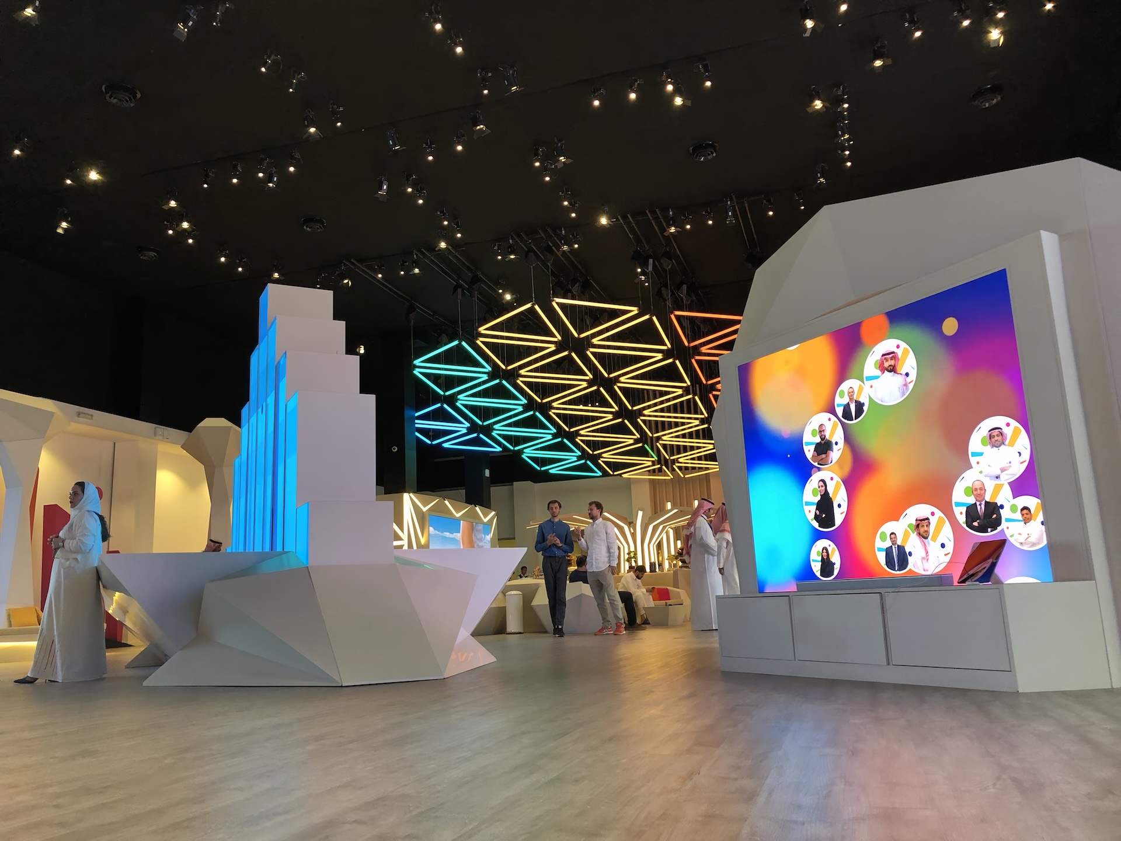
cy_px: 420
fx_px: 907
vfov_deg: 49.7
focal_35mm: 28
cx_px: 560
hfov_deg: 63.4
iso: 32
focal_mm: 4
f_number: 1.8
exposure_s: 1/33
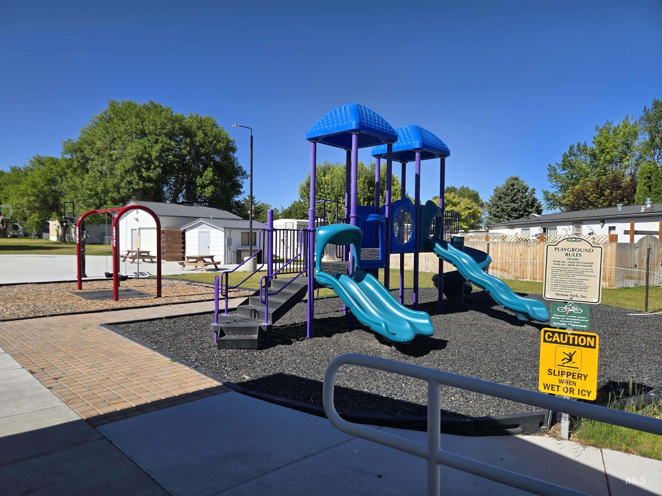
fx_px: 440
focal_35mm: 23
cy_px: 248
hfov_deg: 73.9
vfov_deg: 58.9
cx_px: 331
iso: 25
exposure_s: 1/2027
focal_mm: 5.4
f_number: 1.8
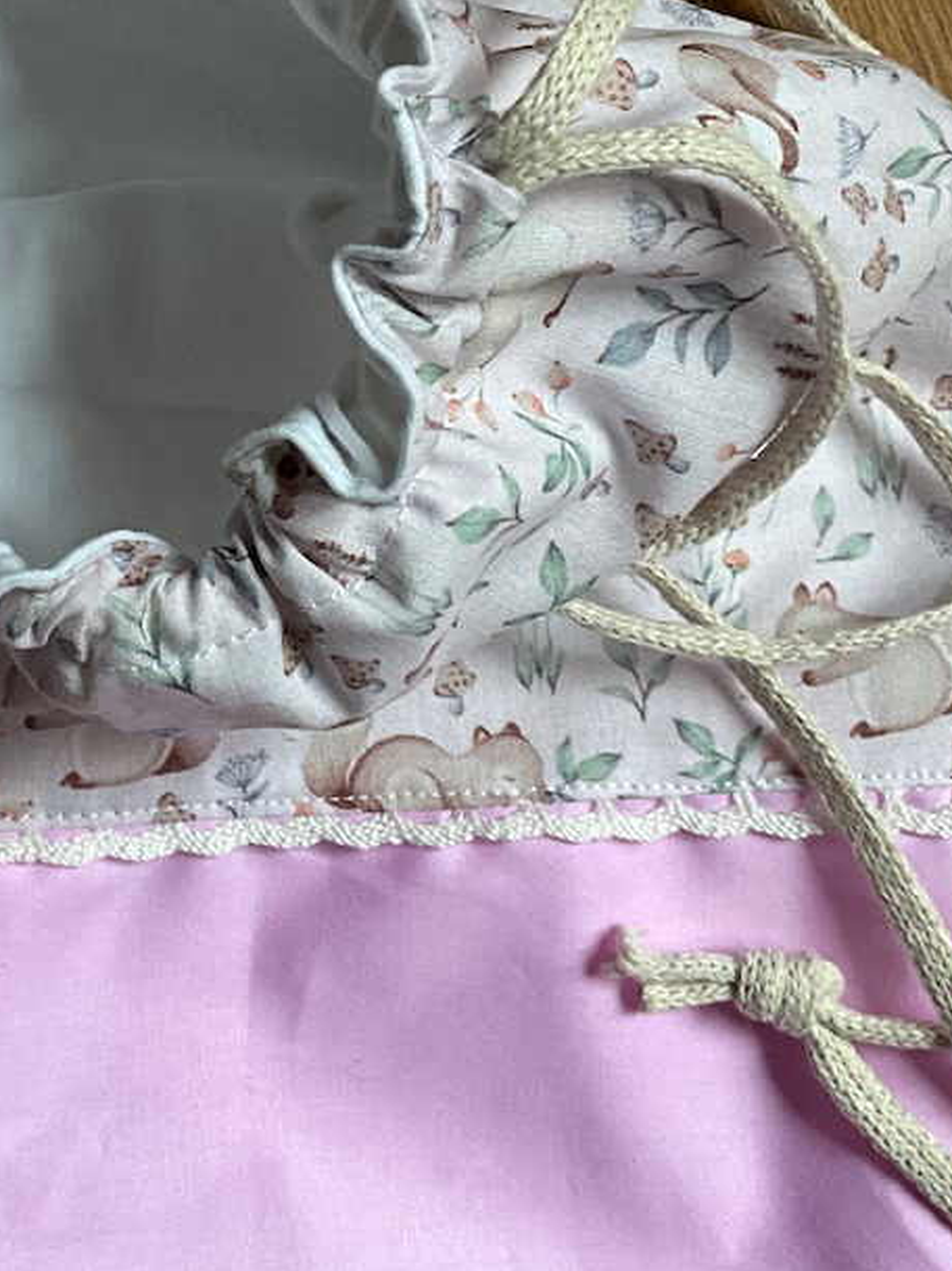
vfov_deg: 31.2
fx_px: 2239
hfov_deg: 23.5
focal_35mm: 61
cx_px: 148
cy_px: 328
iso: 100
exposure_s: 1/60
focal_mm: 3
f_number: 1.8
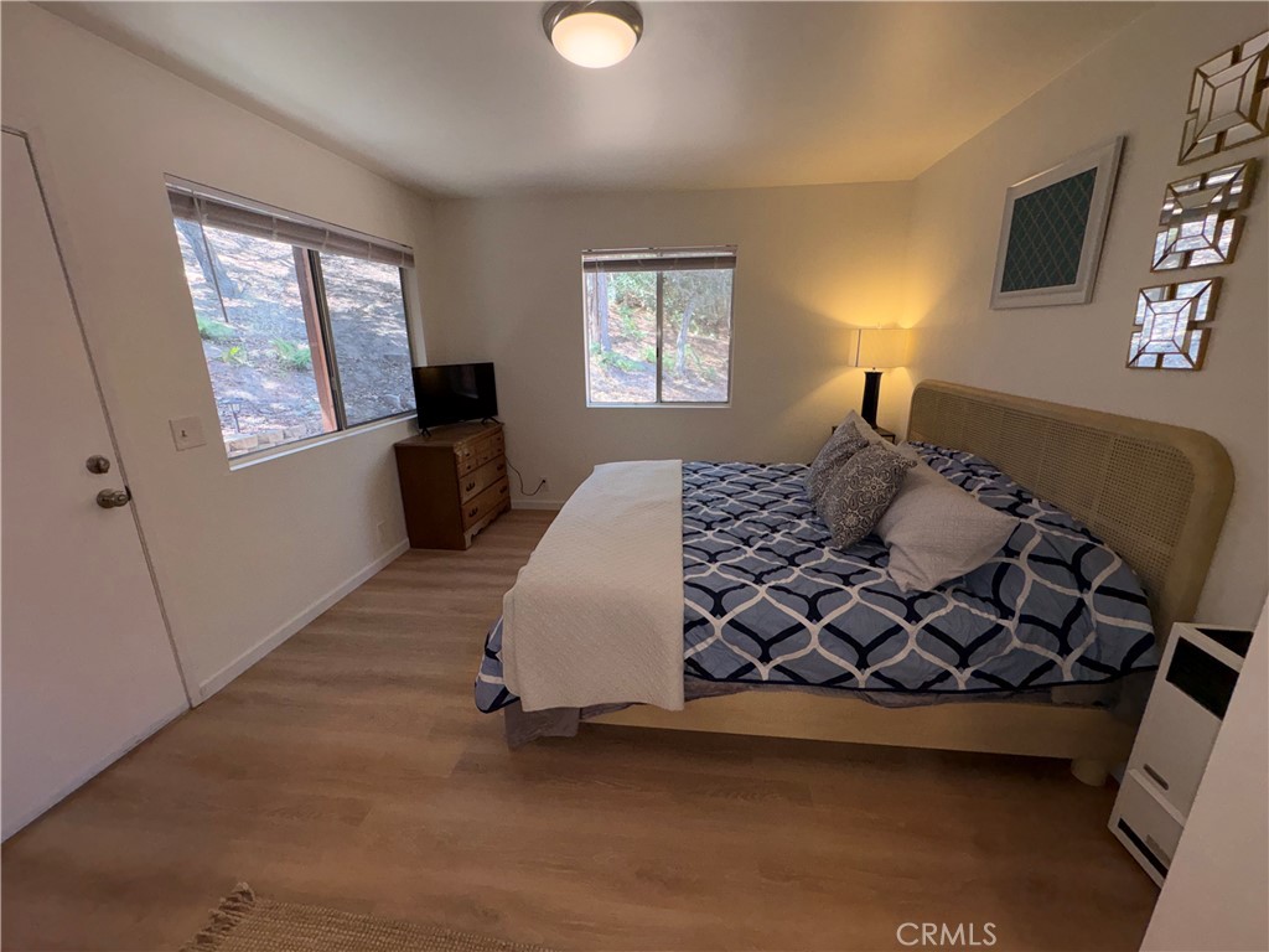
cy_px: 476
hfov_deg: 102.1
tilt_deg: -15.4
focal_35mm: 14
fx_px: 513
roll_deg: +1.3
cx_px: 634
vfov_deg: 85.7
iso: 64
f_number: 2.2
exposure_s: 1/87
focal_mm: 2.22
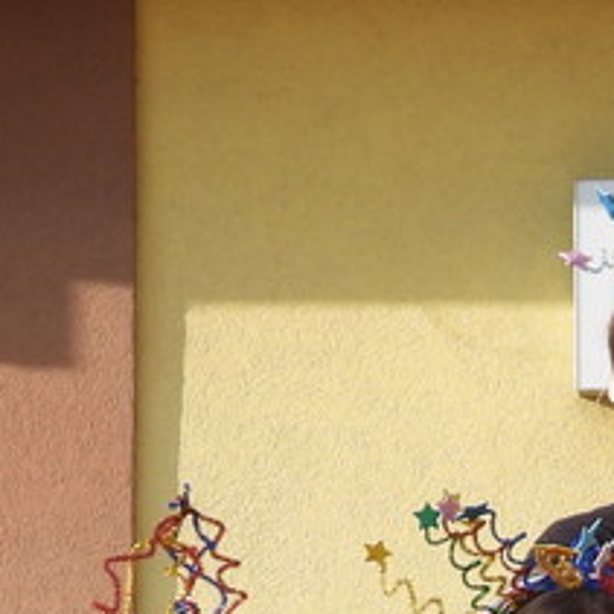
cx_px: 821
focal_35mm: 221
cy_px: 1010
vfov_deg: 7.7
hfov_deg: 7.8
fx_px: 4435
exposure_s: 1/800
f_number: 3.2
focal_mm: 7.9
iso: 100
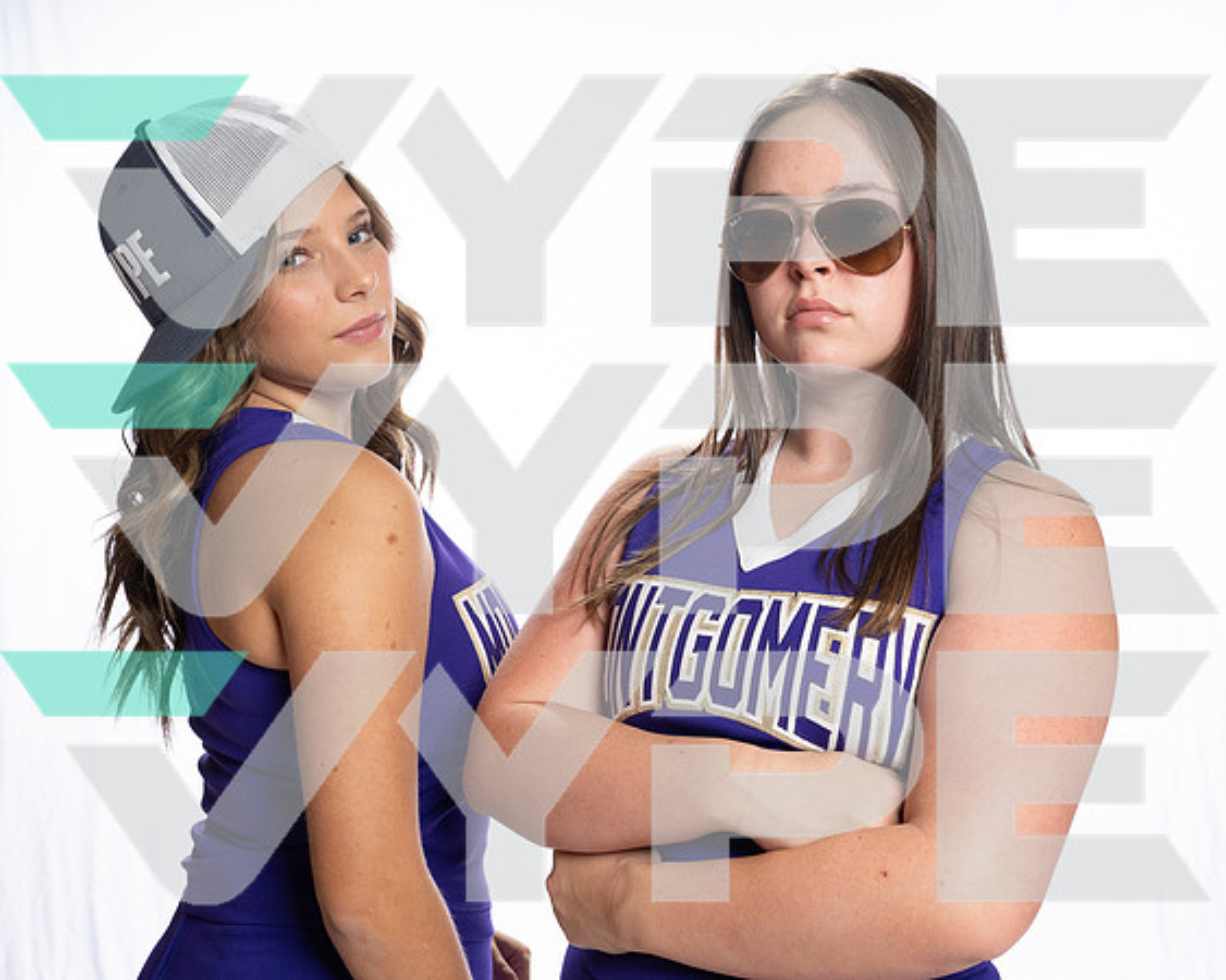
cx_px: 669
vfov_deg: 31.9
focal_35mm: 47
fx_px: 1716
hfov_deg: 39.3
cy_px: 490
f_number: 8
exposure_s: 1/250
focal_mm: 42
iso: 800
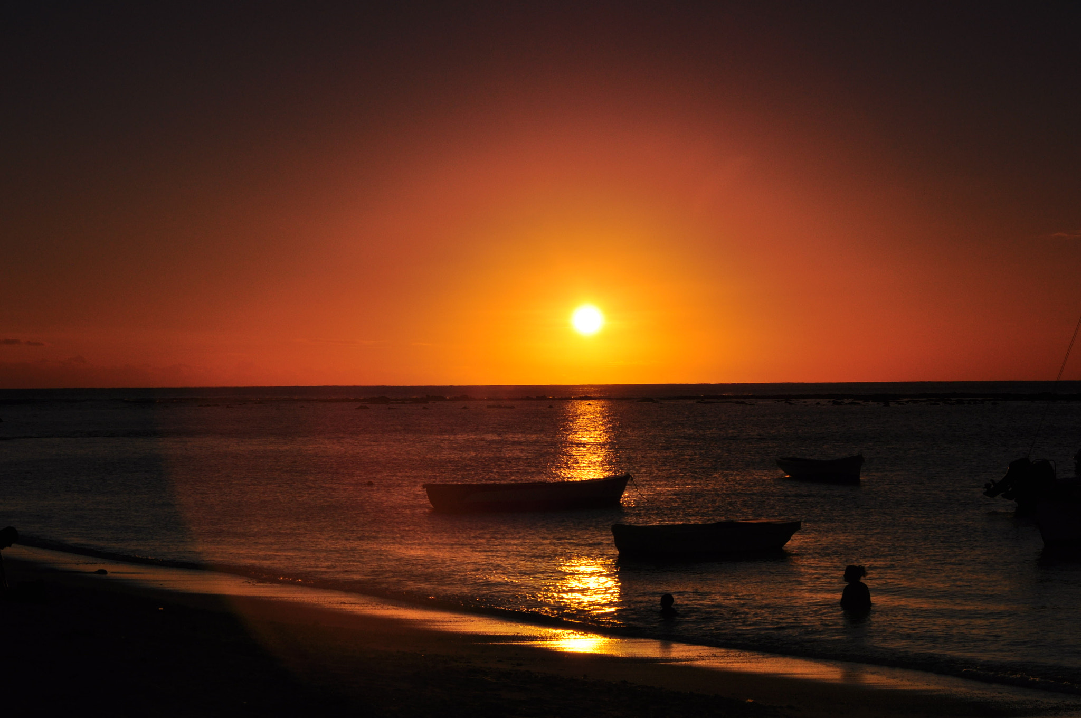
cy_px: 359
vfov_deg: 17.4
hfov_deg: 26.0
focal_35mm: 78
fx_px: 2339
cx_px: 540
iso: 200
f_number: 16
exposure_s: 1/1000
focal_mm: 52
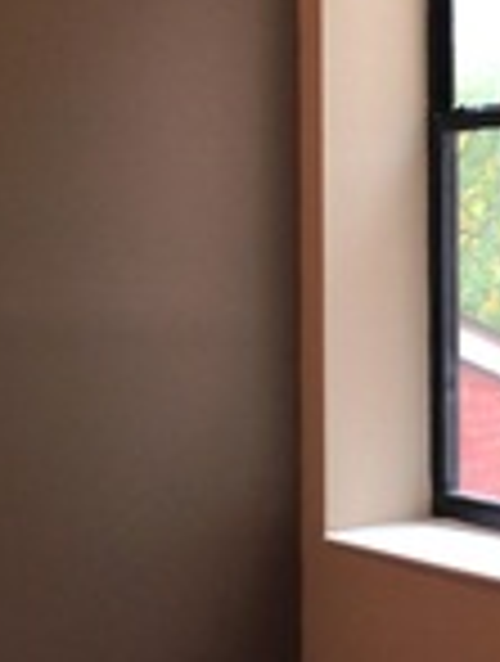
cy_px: 239
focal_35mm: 86
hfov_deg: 16.8
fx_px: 1649
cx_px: 532
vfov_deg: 22.6
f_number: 2.4
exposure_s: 1/30
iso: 50
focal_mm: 4.13
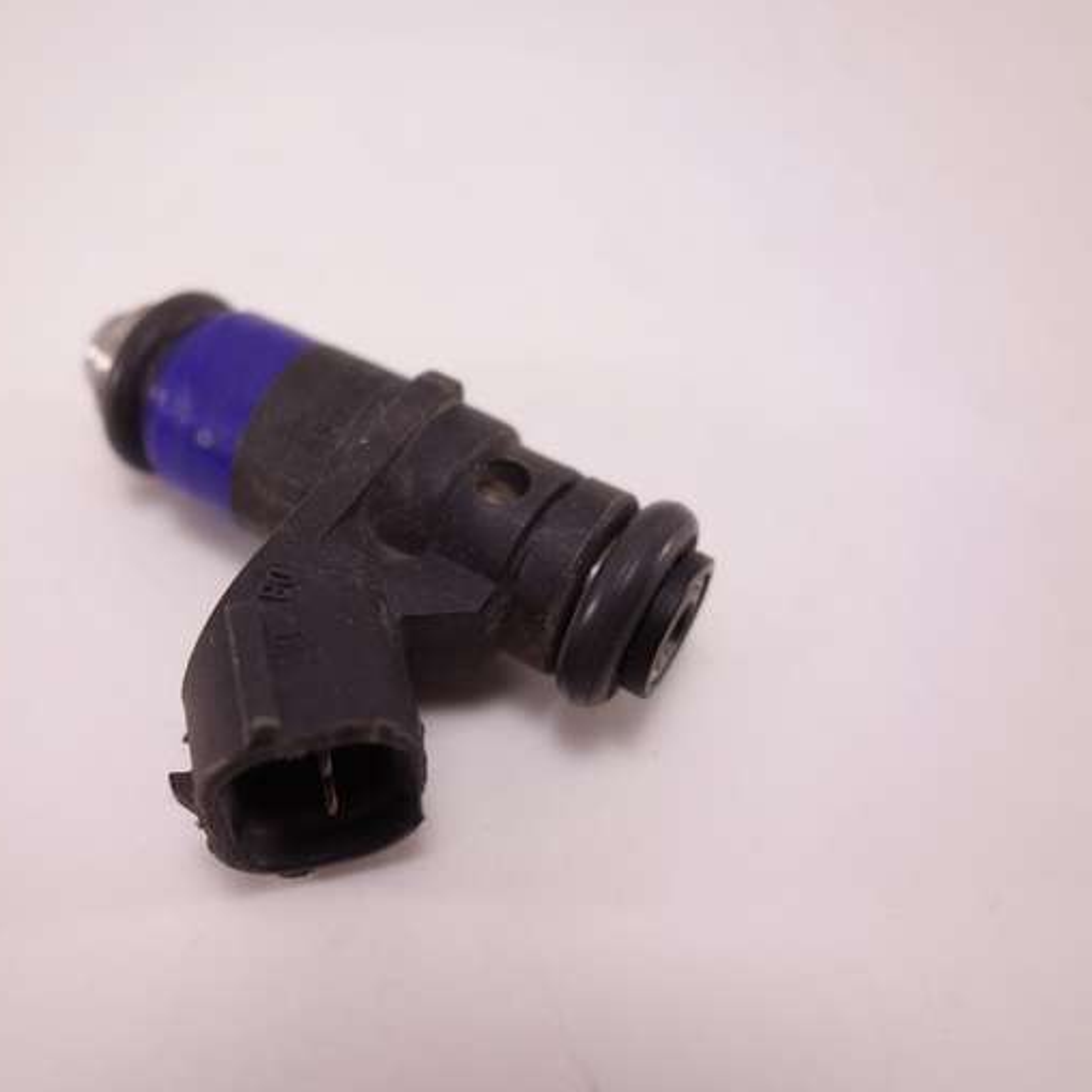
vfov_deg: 46.0
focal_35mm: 36
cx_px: 421
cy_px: 544
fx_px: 1285
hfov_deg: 45.7
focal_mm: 10.4
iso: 125
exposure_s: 1/100
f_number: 2.8
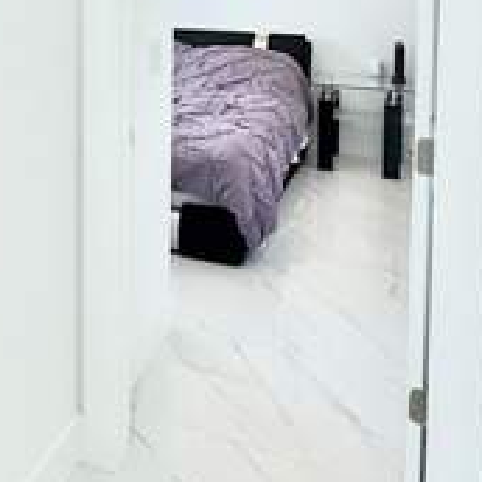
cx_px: 3
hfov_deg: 33.7
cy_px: 0
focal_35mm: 46
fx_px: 725
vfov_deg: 33.6
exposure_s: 1/120
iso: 160
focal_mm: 2.22
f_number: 2.2
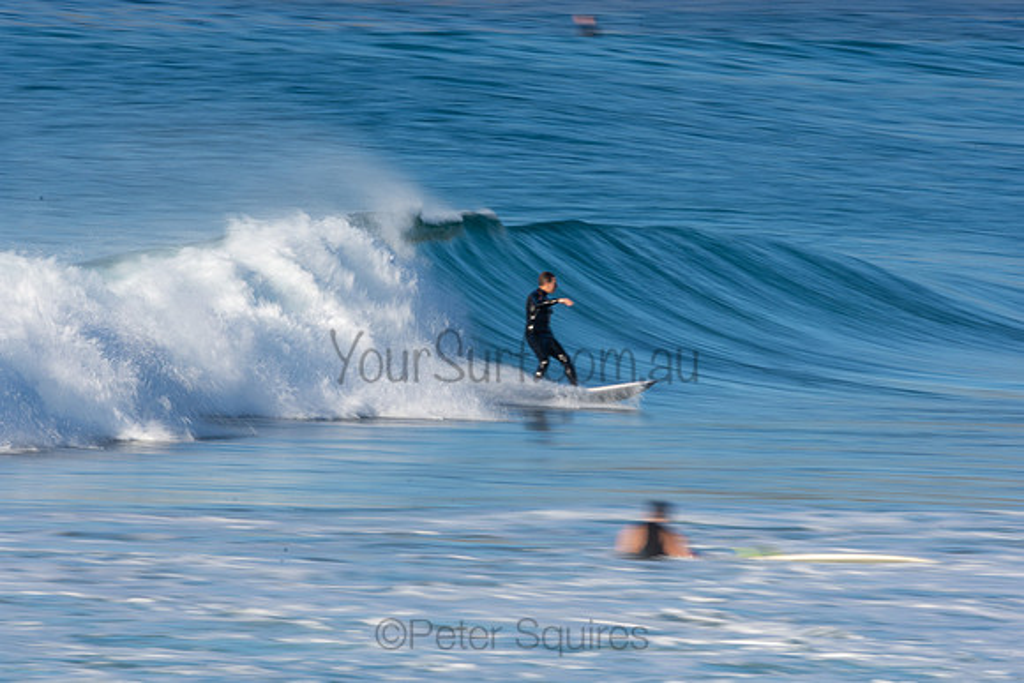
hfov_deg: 2.7
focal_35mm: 750
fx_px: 21337
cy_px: 342
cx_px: 512
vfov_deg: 1.8
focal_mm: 500
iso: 100
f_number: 29
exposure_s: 1/25
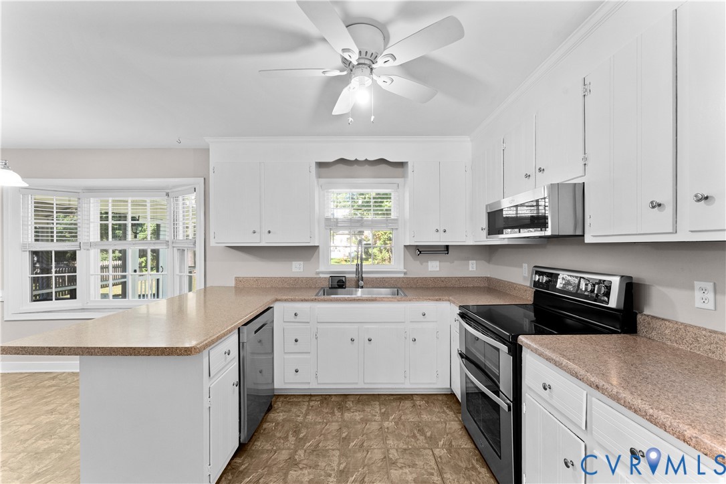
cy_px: 242
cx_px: 363
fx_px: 282
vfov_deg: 81.2
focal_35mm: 14
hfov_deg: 104.3
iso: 1600
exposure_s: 1/10
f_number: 9
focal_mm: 14
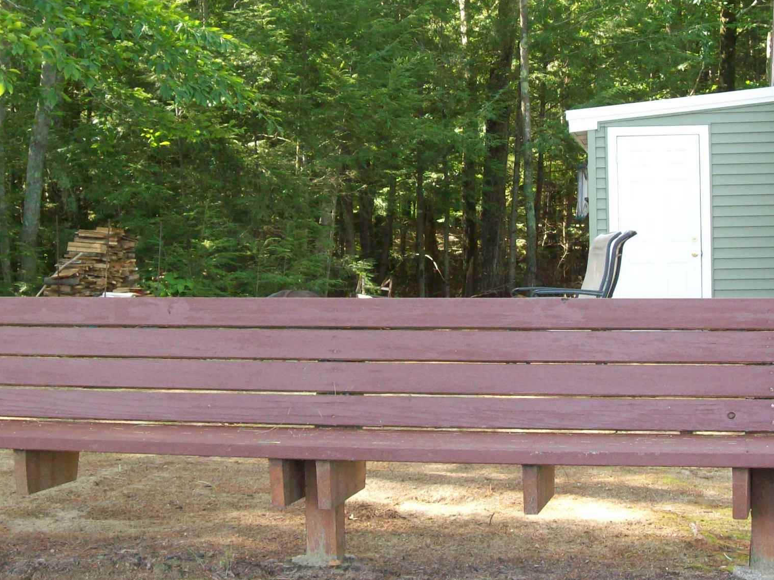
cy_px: 201
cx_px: 433
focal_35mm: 61
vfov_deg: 23.9
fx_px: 1364
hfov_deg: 31.7
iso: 200
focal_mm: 7.6
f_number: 3
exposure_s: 1/120
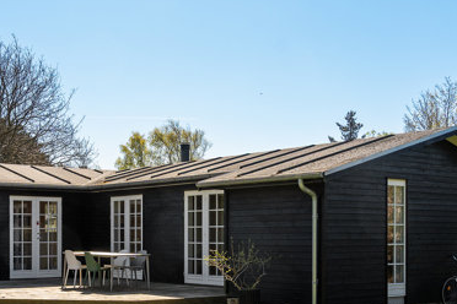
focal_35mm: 58
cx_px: 160
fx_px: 736
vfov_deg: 23.2
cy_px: 223
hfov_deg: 34.2
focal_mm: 24
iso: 200
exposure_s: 1/320
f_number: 8
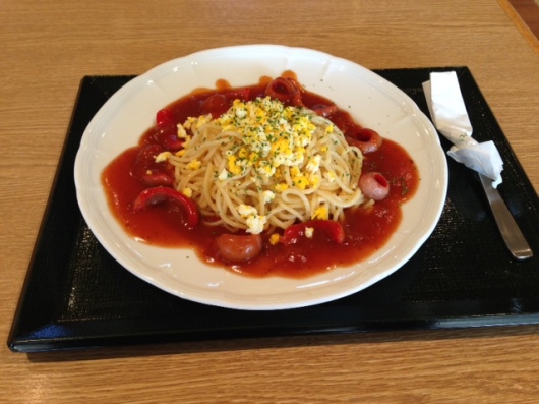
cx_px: 270
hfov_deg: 55.4
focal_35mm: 33
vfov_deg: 42.9
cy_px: 202
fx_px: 514
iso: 64
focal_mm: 4.13
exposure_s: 1/60
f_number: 2.4
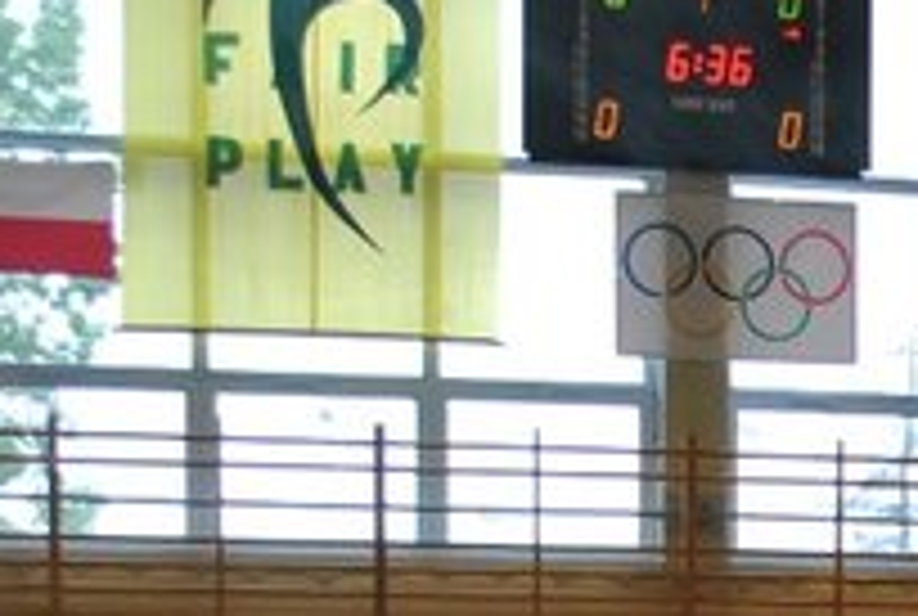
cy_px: 973
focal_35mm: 139
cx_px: 1228
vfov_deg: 9.6
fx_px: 3542
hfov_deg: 14.1
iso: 800
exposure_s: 1/250
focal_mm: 29
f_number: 4.5
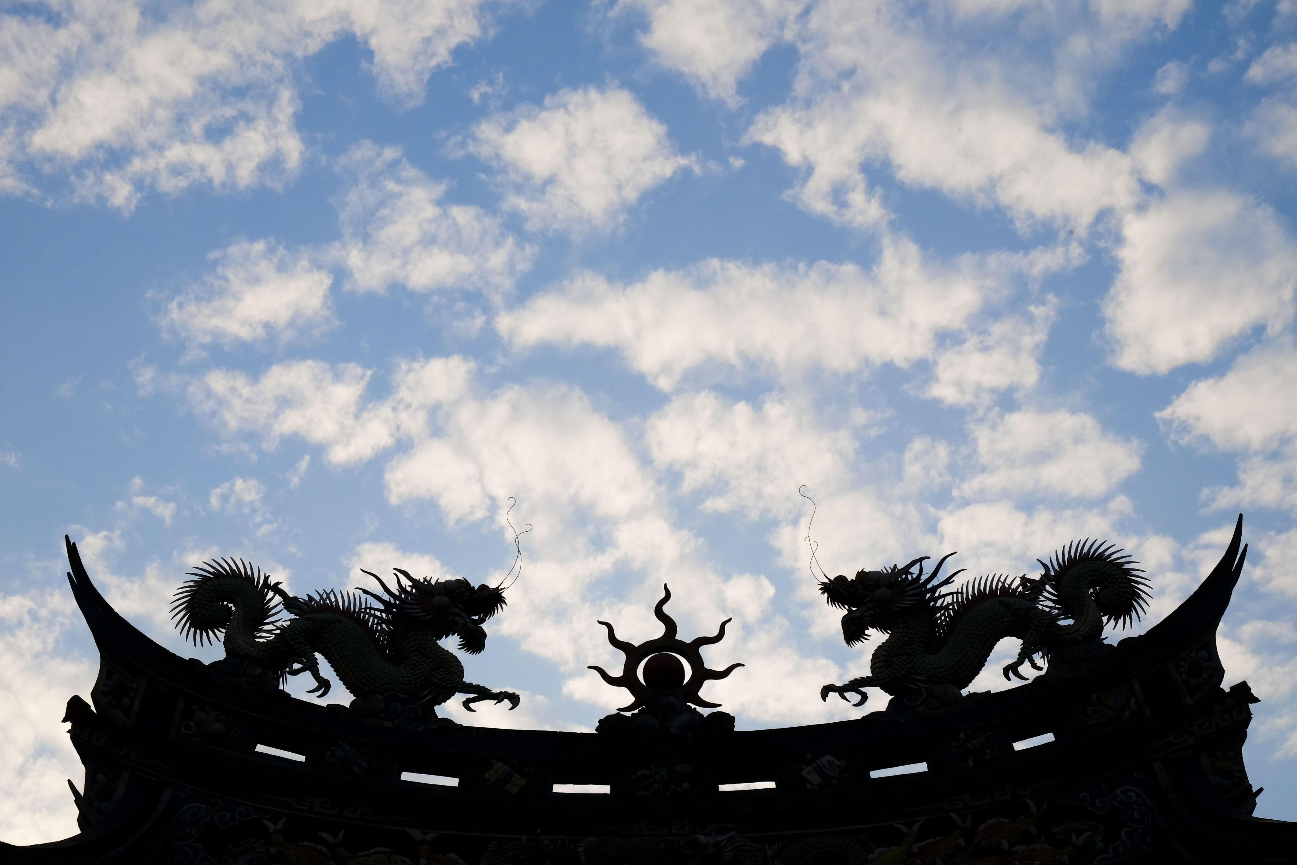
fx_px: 2125
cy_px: 432
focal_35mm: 59
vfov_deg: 23.0
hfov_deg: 33.9
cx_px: 648
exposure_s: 1/420
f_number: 11
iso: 400
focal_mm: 39
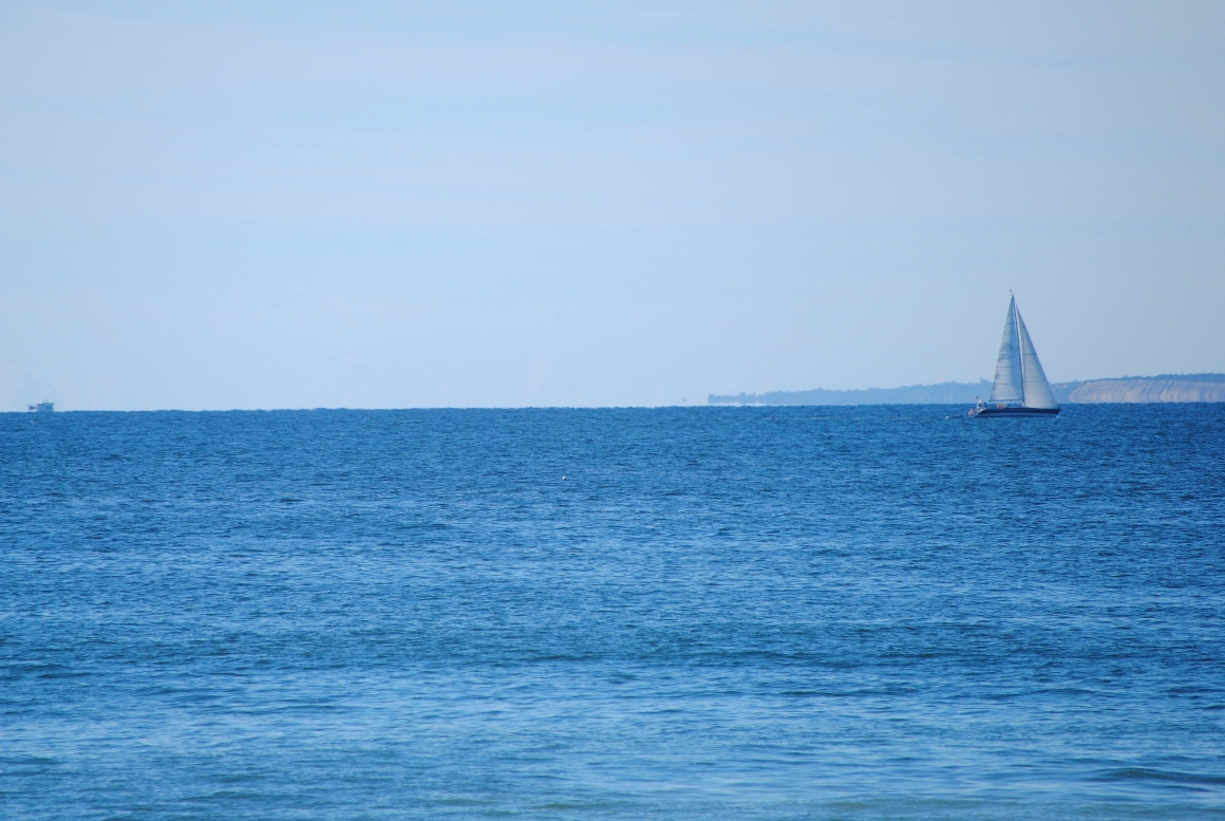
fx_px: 10222
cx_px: 612
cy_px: 410
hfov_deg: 6.9
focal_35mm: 300
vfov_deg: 4.6
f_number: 5.6
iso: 200
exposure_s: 1/1000
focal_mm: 200
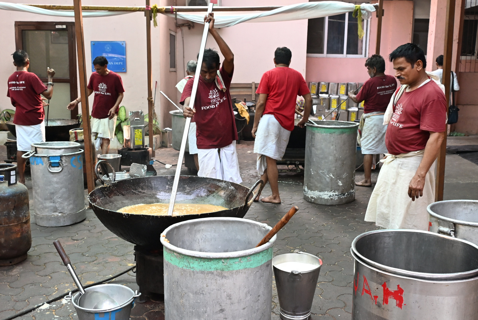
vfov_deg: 37.0
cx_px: 239
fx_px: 479
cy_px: 160
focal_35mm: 36
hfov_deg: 53.1
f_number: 7.1
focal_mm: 24
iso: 1600
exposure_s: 1/200
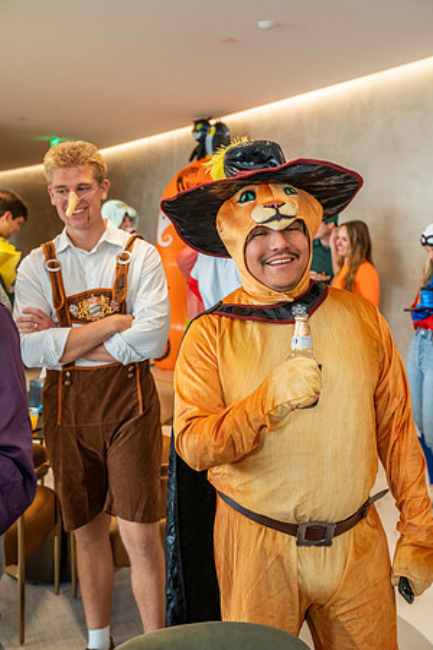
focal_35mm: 40
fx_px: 722
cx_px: 216
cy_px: 325
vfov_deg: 48.5
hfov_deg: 33.4
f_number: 4
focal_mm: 40
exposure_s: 1/160
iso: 2500
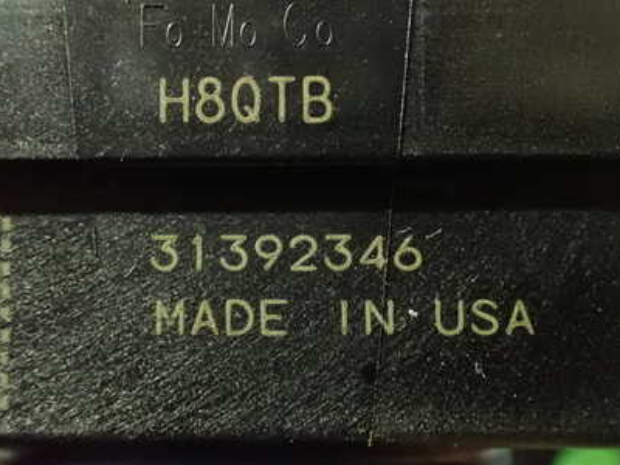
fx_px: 806
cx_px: 312
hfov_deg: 42.1
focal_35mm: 45
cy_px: 212
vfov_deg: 32.2
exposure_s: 1/13
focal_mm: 5.4
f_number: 2.3
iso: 1600
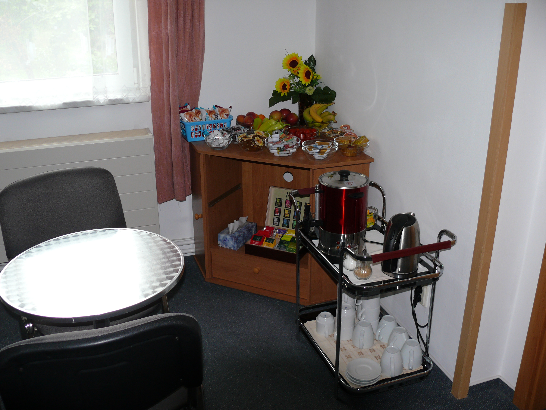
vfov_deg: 40.7
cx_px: 273
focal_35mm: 35
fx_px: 552
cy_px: 205
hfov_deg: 52.6
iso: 100
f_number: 2.8
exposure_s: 1/30
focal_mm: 7.4
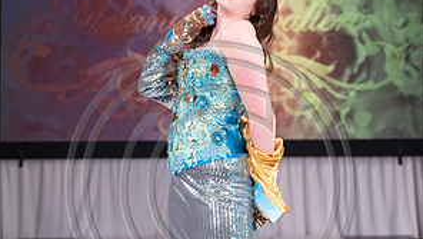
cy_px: 185
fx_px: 1695
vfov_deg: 8.0
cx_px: 211
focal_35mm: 151
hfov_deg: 14.2
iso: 2000
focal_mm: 95
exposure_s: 1/400
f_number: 5.6
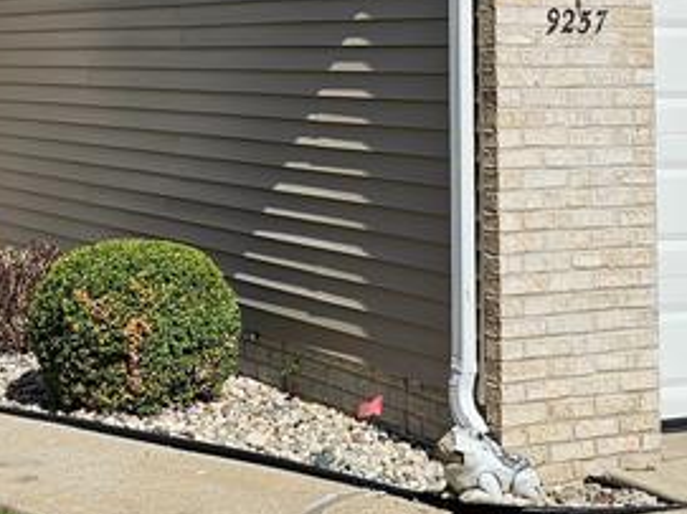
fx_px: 1726
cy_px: -73
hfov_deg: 22.5
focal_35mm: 87
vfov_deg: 16.4
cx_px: 261
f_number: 1.7
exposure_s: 1/1606
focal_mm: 6.3
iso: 10
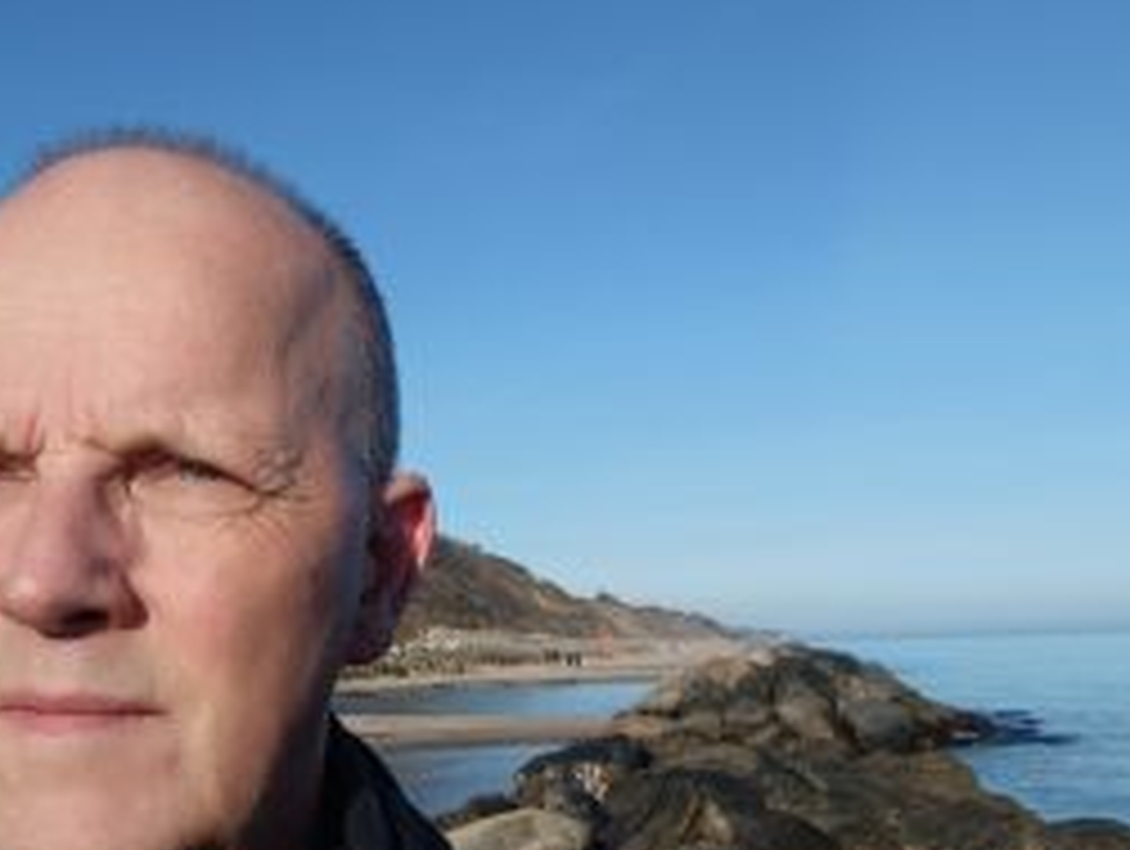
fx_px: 1406
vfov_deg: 33.7
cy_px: 454
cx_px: 473
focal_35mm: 43
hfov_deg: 43.6
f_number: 2.45
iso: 62
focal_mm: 3.24
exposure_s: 1/5848
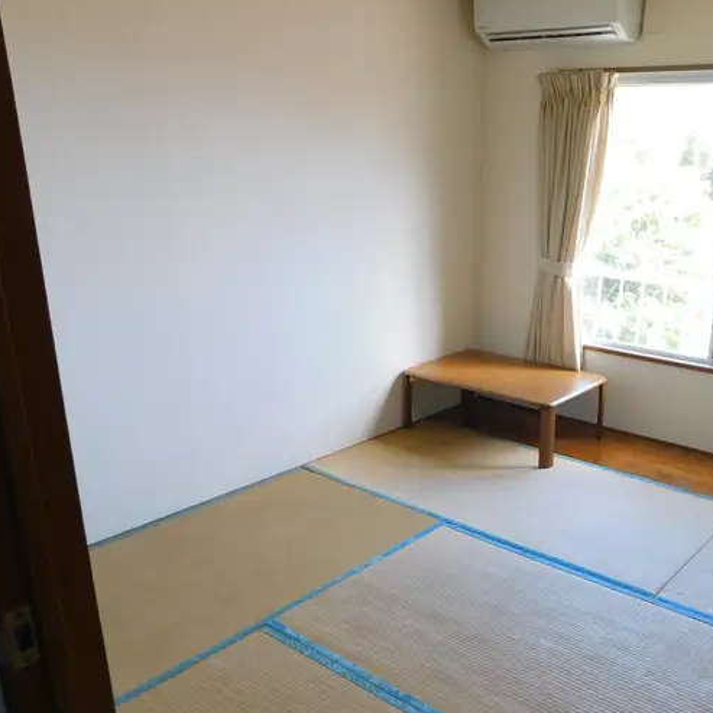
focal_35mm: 33
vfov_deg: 49.5
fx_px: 769
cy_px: 419
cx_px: 492
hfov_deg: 48.6
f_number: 3
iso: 125
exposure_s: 1/50
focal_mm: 4
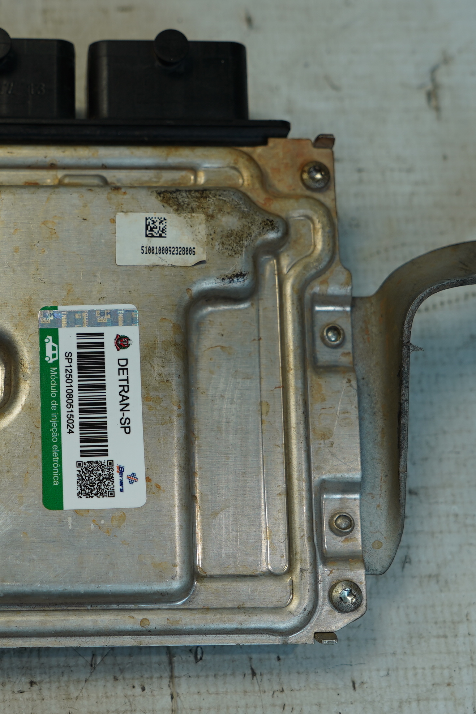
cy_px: 360
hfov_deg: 18.6
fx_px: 1448
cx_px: 143
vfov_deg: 27.7
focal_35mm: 73
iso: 100
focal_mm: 32
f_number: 4
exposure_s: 1/60
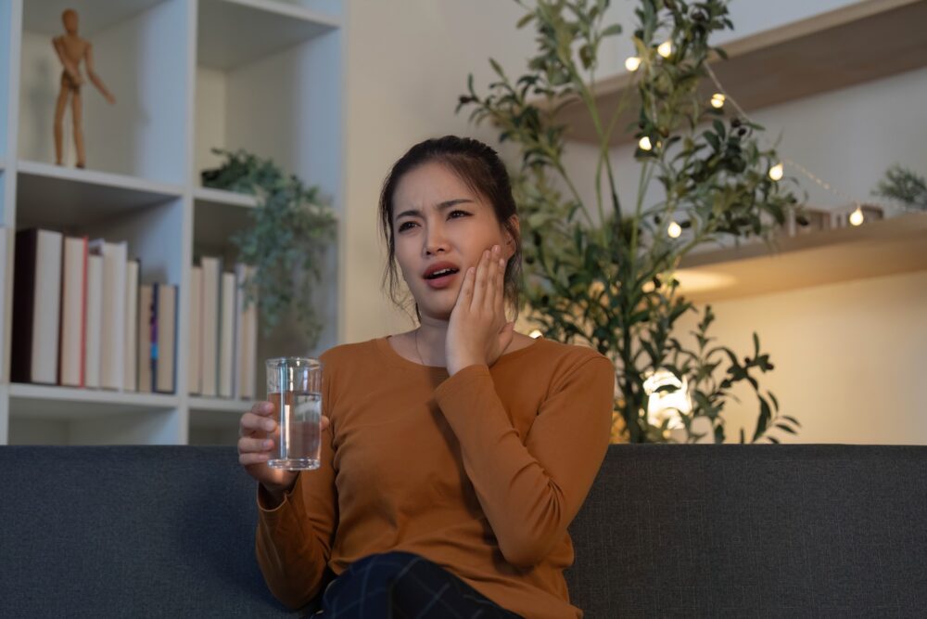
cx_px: 464
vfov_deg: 19.5
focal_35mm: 70
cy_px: 310
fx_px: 1803
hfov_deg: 28.8
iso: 1600
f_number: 2.8
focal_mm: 70
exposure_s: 1/80
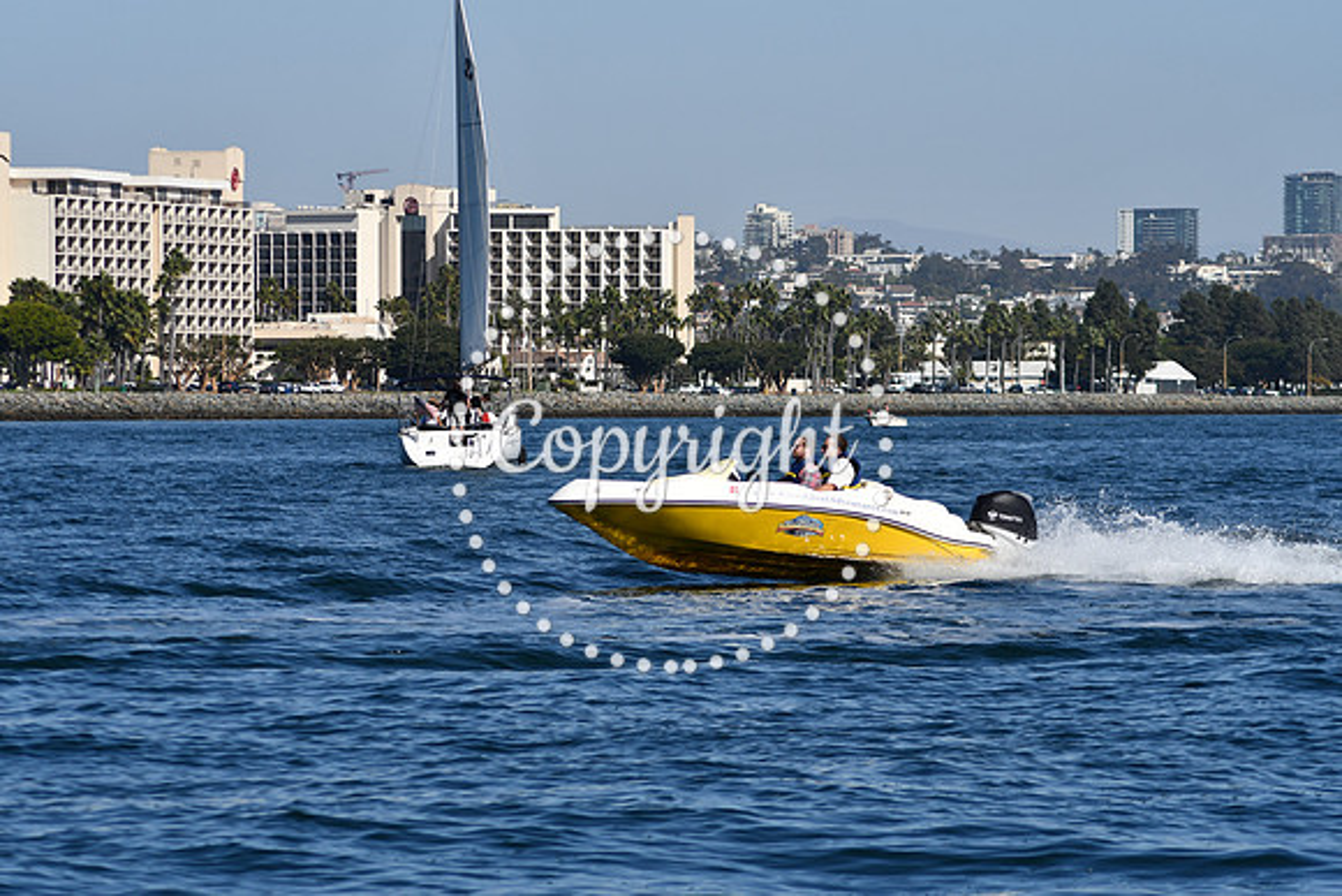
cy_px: 448
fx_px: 8091
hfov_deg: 9.5
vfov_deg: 6.3
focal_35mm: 217
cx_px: 671
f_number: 7.1
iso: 200
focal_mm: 145
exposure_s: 1/1600
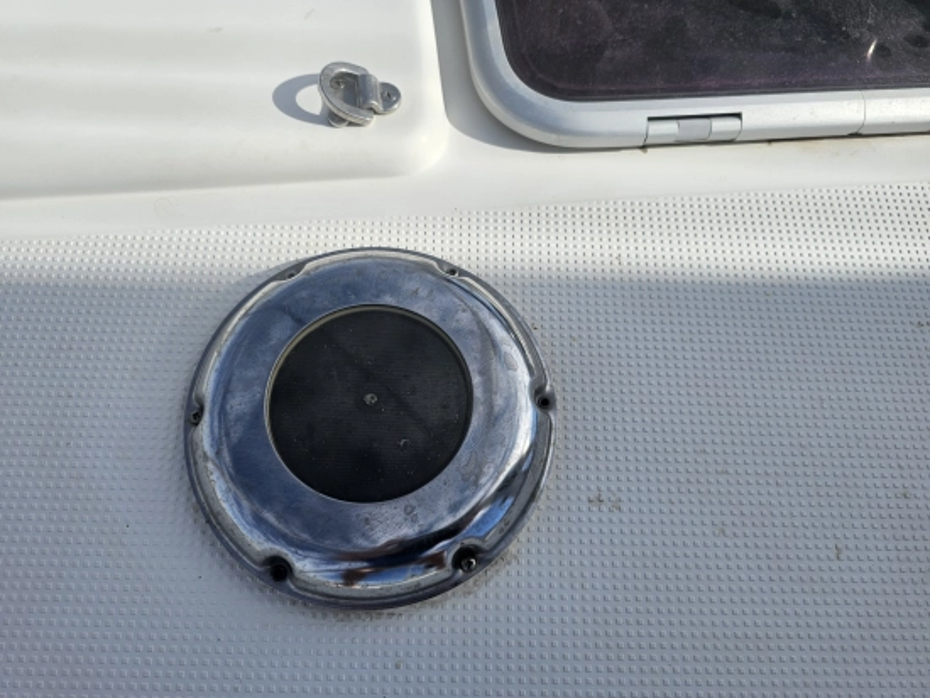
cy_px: 349
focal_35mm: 23
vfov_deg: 58.9
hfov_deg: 73.9
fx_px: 618
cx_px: 465
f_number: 1.7
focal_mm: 6.3
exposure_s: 1/2000
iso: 16
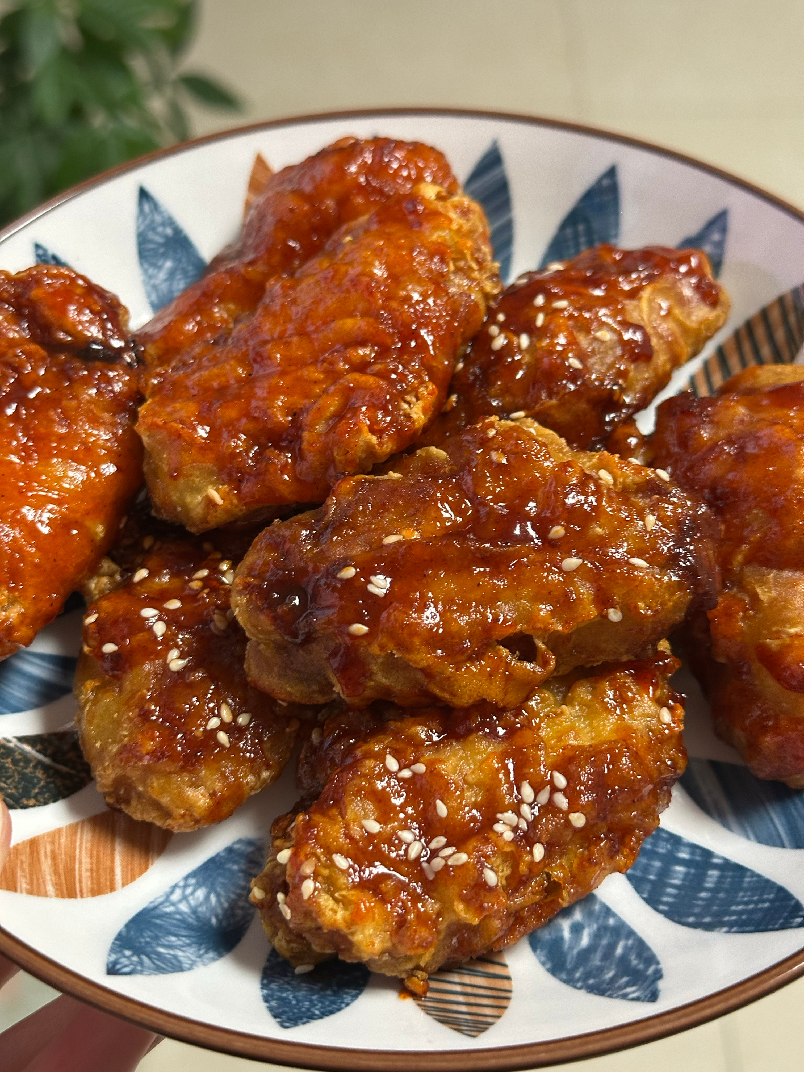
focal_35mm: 48
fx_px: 1486
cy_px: 536
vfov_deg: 39.7
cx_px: 402
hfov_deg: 30.3
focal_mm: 6.86
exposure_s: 1/40
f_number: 1.78
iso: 320
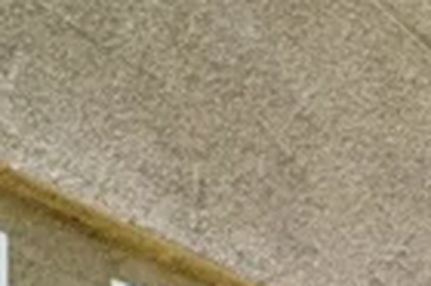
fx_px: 933
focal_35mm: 78
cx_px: 688
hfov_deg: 21.0
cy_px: 750
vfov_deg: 12.4
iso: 100
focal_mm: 13
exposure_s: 1/320
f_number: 7.1
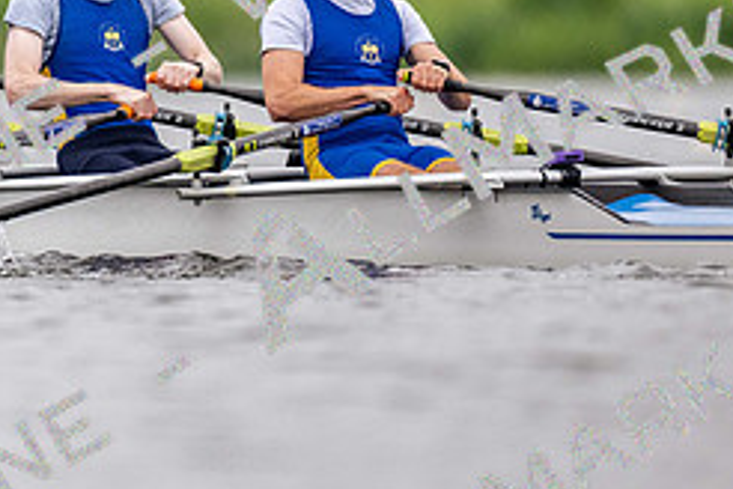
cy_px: 70
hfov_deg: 1.5
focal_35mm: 1414
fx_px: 28788
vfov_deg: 1.0
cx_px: -3
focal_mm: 600
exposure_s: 1/2000
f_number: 4
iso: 1400
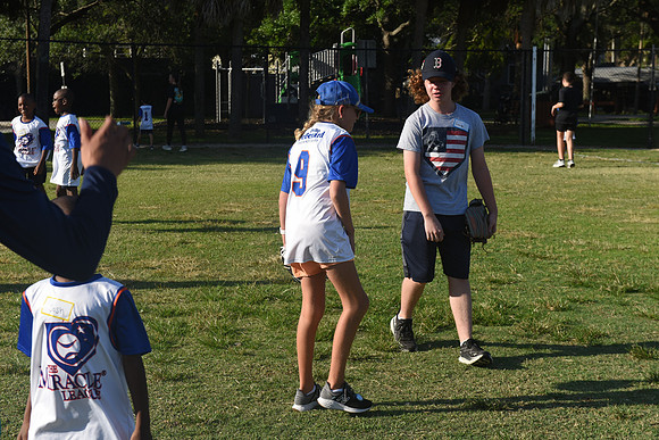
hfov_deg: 32.4
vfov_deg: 21.9
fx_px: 1135
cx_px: 330
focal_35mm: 62
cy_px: 220
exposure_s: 1/250
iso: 125
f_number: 8
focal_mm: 62
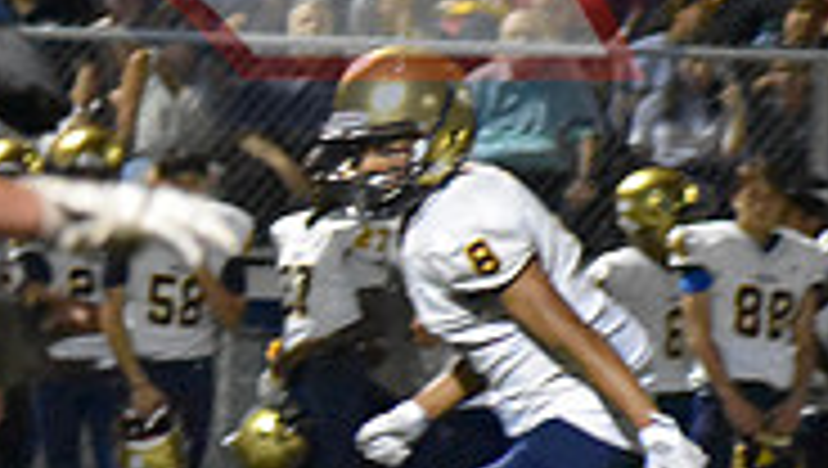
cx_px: -270
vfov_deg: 1.6
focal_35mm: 768
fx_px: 16874
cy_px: 308
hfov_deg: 2.8
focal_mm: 155
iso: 12800
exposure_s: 1/400
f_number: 5
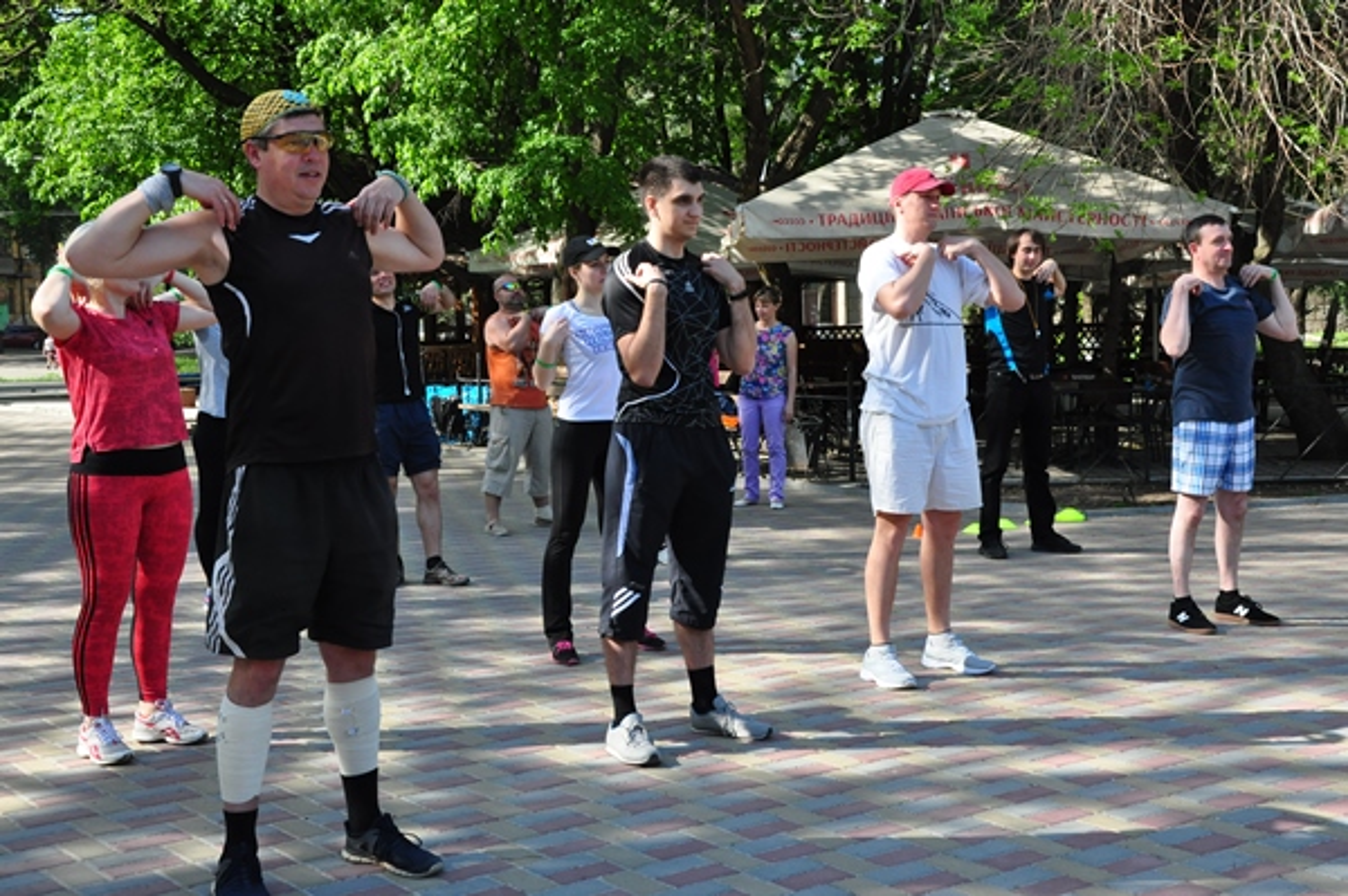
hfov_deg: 41.1
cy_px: 448
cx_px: 674
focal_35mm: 48
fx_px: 1796
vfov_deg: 28.0
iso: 800
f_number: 10
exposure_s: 1/320
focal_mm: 32
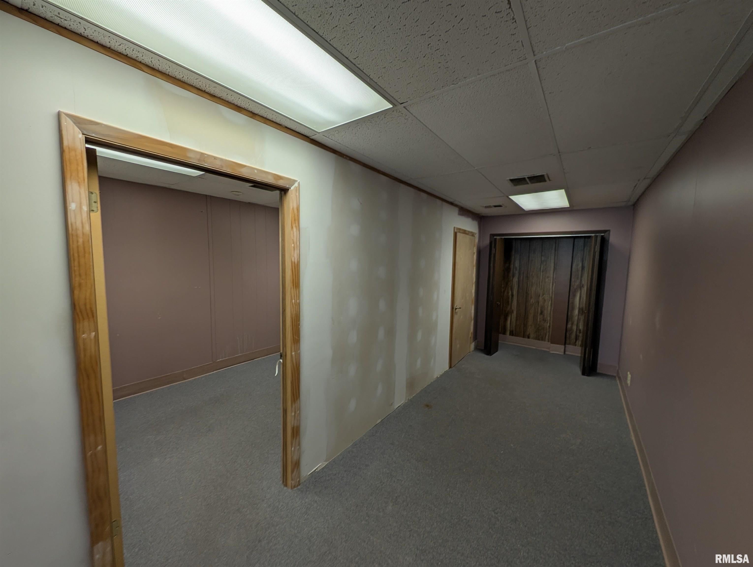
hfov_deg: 110.5
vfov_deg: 94.6
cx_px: 376
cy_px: 284
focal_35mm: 12
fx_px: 261
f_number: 1.95
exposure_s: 1/120
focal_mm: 2.23
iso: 48
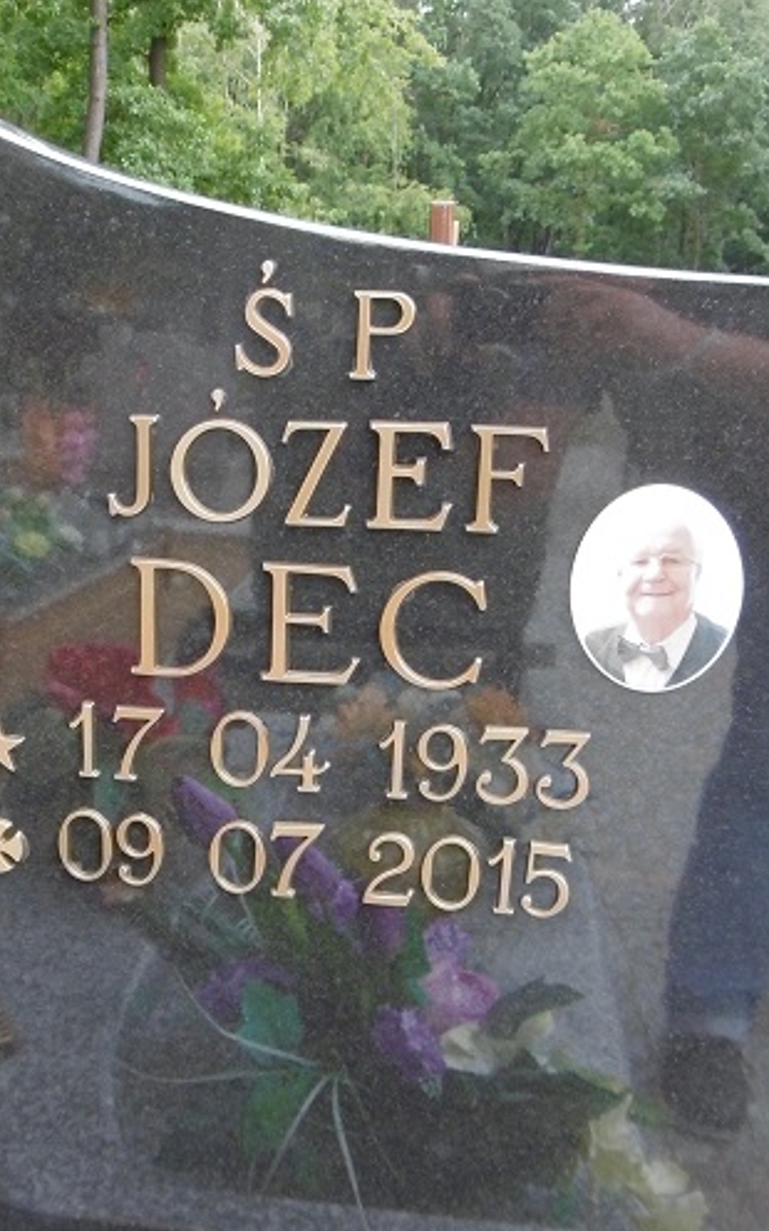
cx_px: 248
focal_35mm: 41
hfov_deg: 31.0
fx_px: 1375
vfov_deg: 48.0
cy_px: 725
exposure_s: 1/160
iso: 160
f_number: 3.1
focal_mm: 4.3
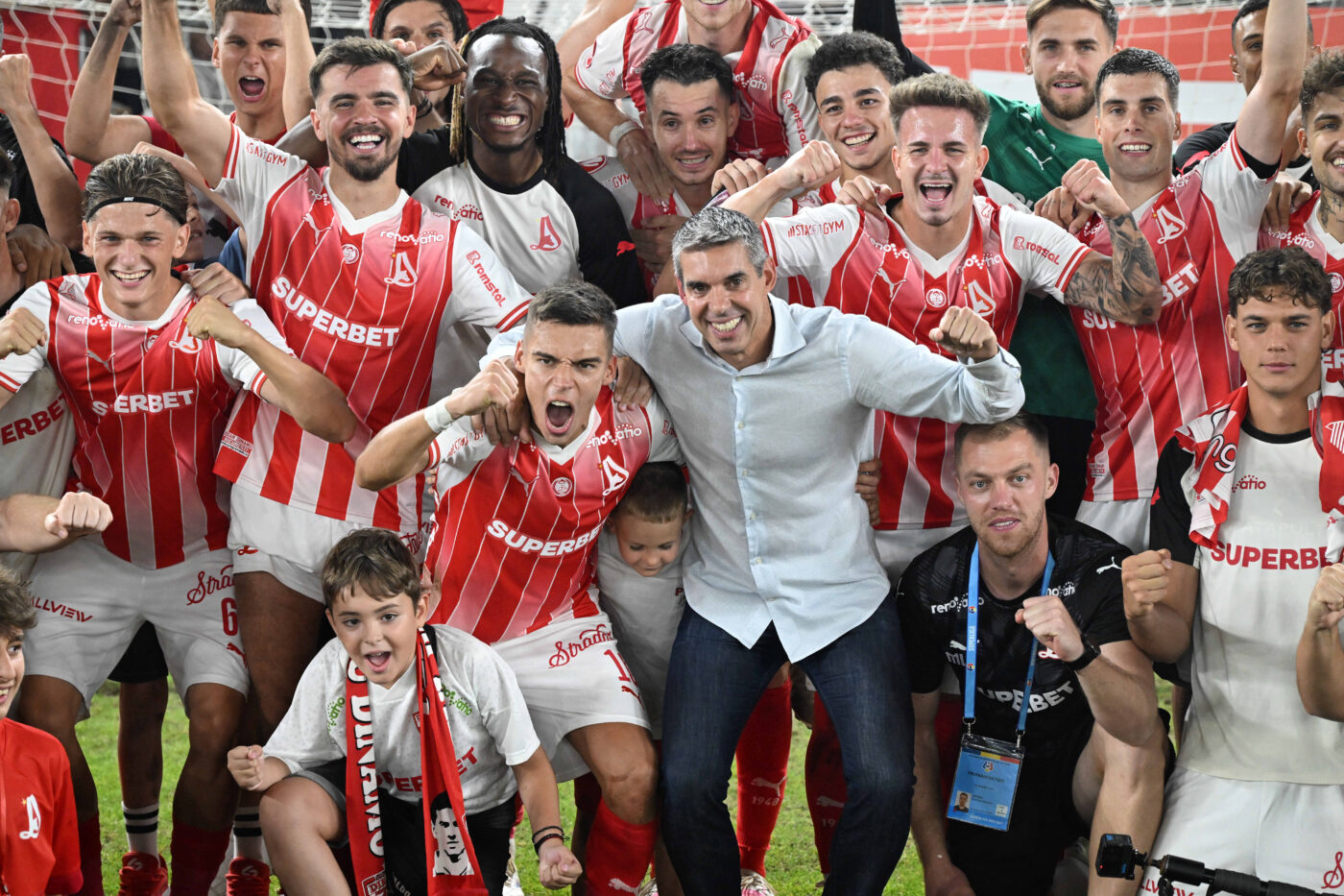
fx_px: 4106
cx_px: 672
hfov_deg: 18.6
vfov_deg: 12.4
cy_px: 448
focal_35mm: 110
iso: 4000
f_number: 5.6
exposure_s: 1/500
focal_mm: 110
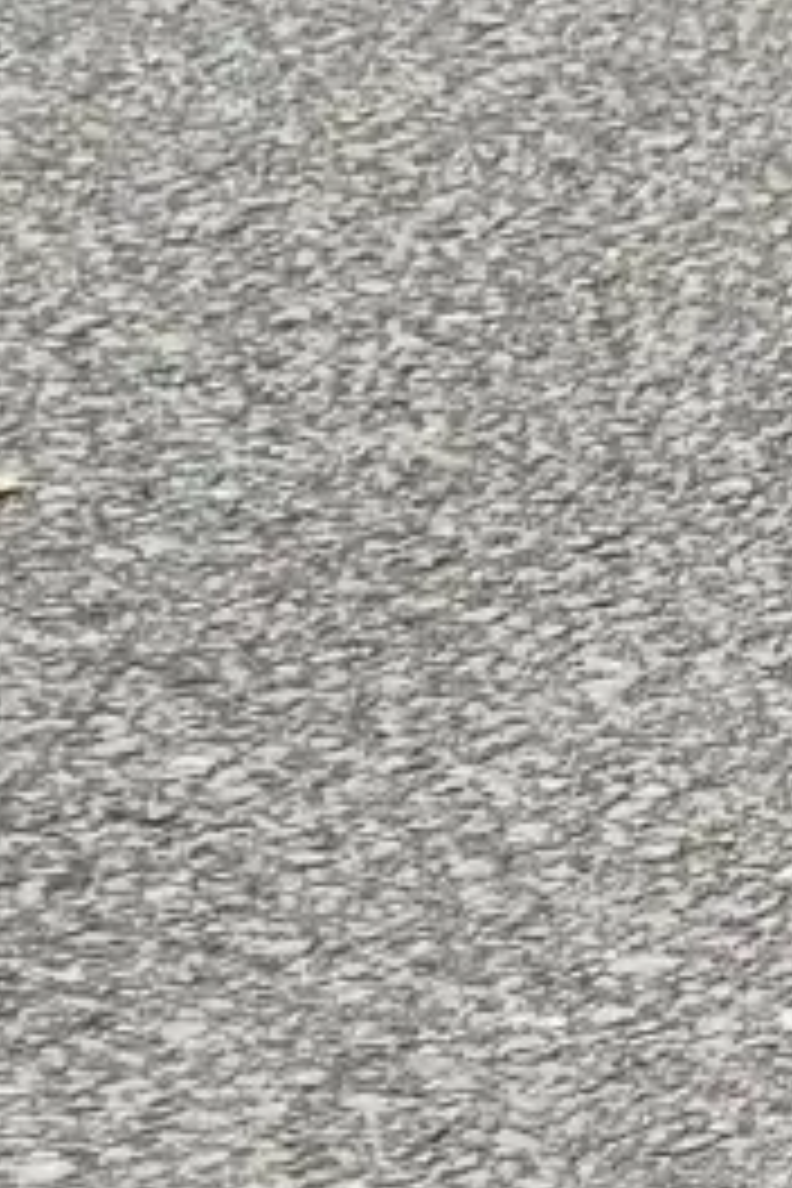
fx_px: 5742
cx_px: 3600
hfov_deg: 6.0
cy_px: 716
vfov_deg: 11.8
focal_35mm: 174
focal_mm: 5.4
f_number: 1.8
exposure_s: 1/180
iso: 40
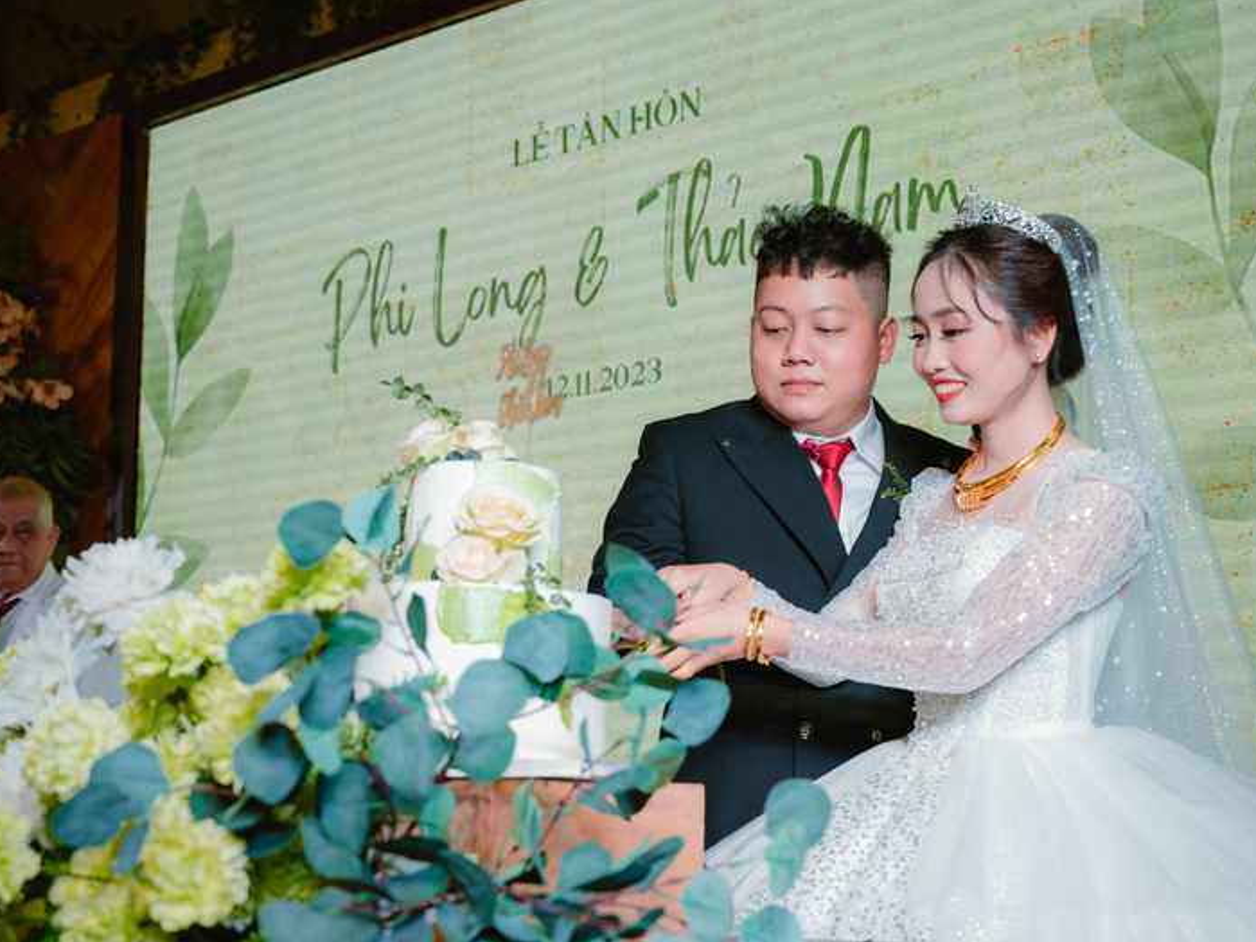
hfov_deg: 34.9
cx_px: 706
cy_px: 473
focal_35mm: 55
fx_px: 1995
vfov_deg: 26.6
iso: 320
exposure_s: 1/125
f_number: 4.5
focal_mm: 50
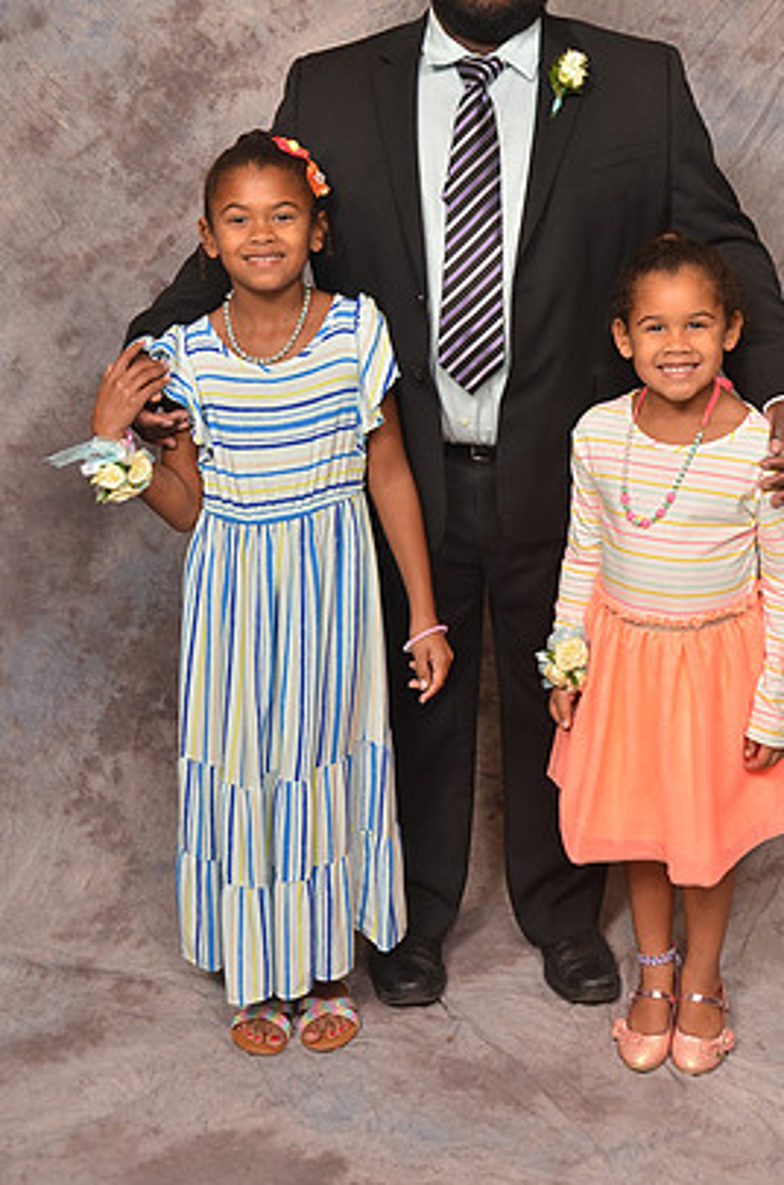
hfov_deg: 25.0
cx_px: 445
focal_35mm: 54
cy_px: 427
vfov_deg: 36.9
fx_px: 1764
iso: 200
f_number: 5.6
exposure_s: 1/60
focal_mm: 25
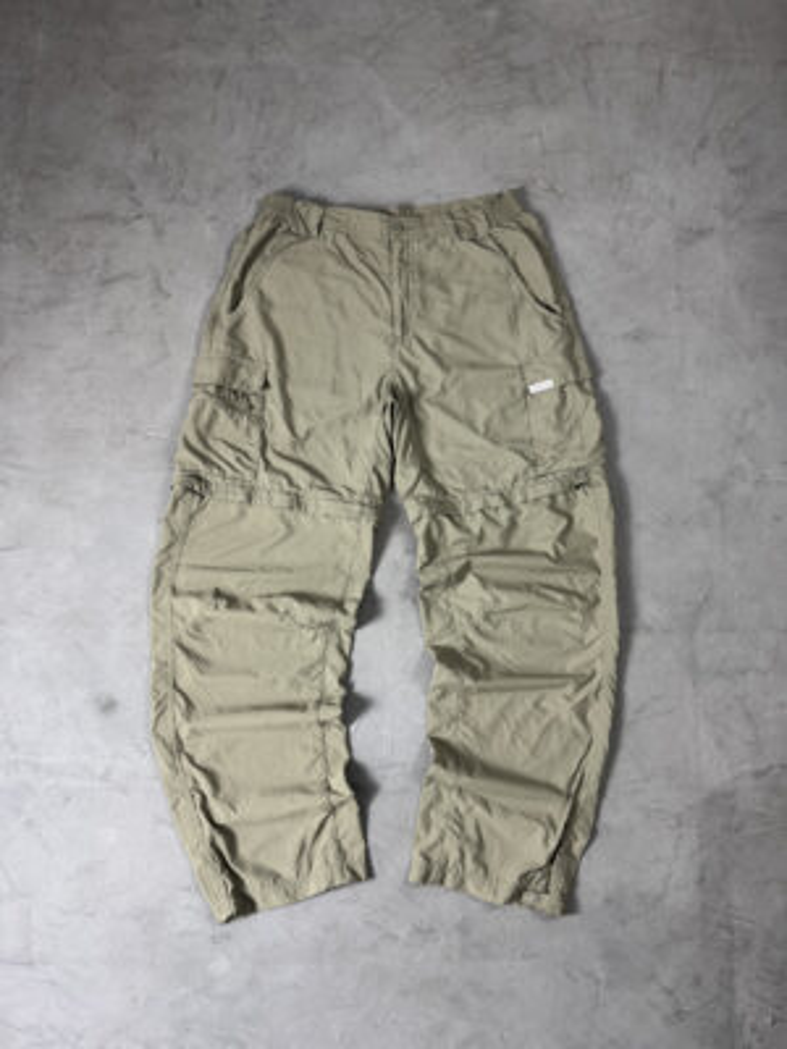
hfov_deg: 56.8
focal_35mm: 24
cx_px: 394
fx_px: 728
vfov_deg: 71.6
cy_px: 524
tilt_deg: -81.1
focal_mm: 6.76
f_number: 1.78
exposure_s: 1/60
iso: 160
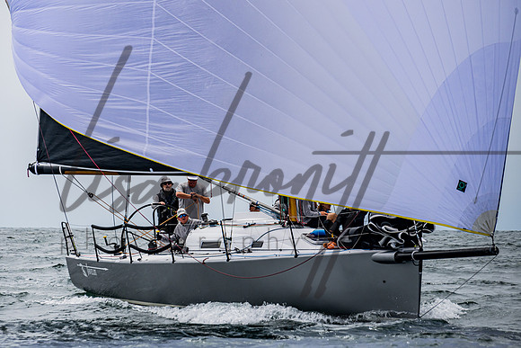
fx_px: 3546
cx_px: 209
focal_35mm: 245
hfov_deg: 8.4
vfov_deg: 5.6
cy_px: 142
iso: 250
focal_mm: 200
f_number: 6.3
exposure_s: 1/1600
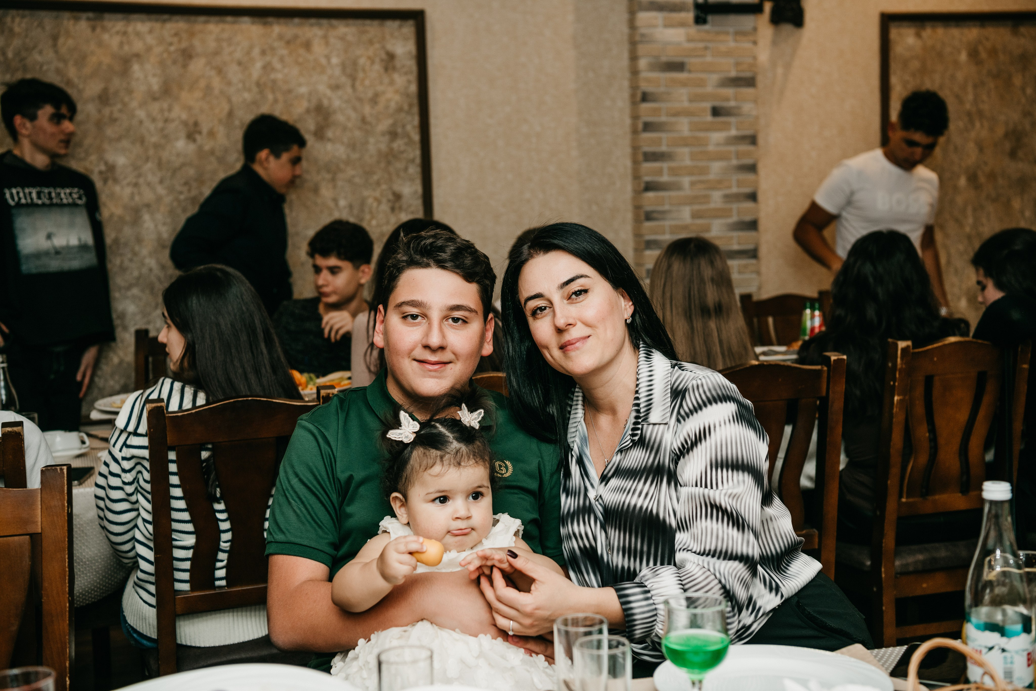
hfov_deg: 39.6
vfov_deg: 27.0
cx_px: 518
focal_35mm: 50
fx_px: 1439
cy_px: 346
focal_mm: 50
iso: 125
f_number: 4
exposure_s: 1/160
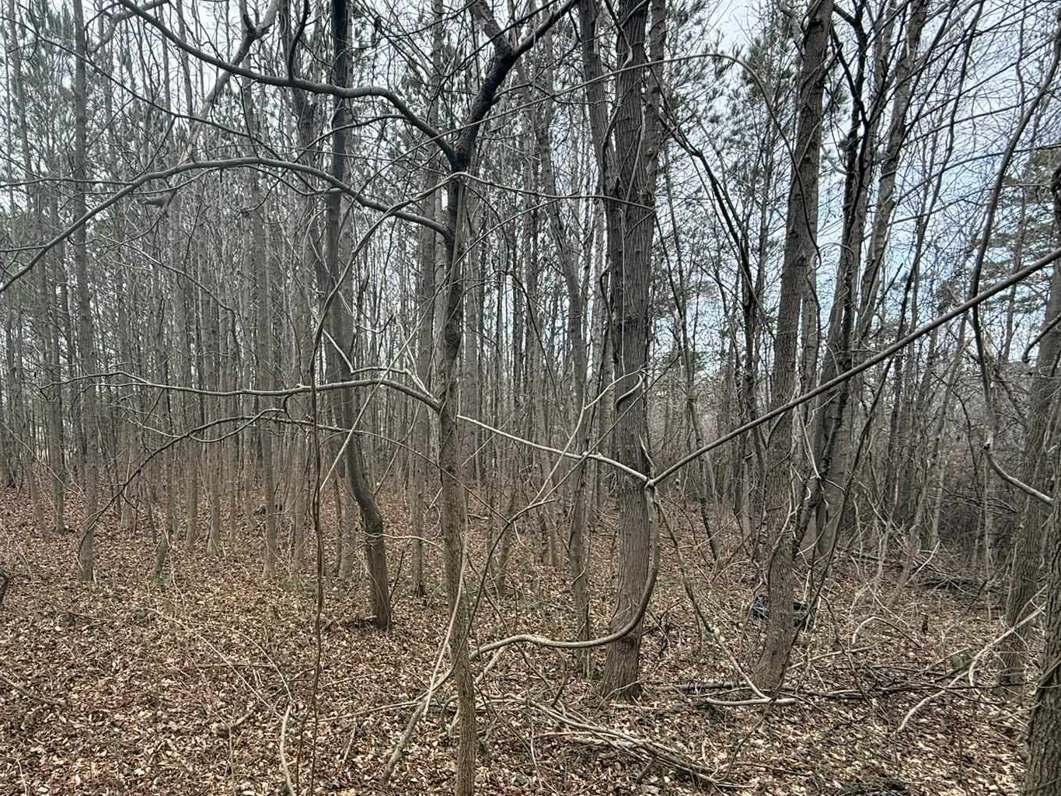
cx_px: 331
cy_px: 488
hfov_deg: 75.8
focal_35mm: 21
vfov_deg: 62.7
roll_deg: +0.7
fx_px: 644
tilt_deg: -6.1
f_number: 2.2
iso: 50
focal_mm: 2.22
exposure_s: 1/274
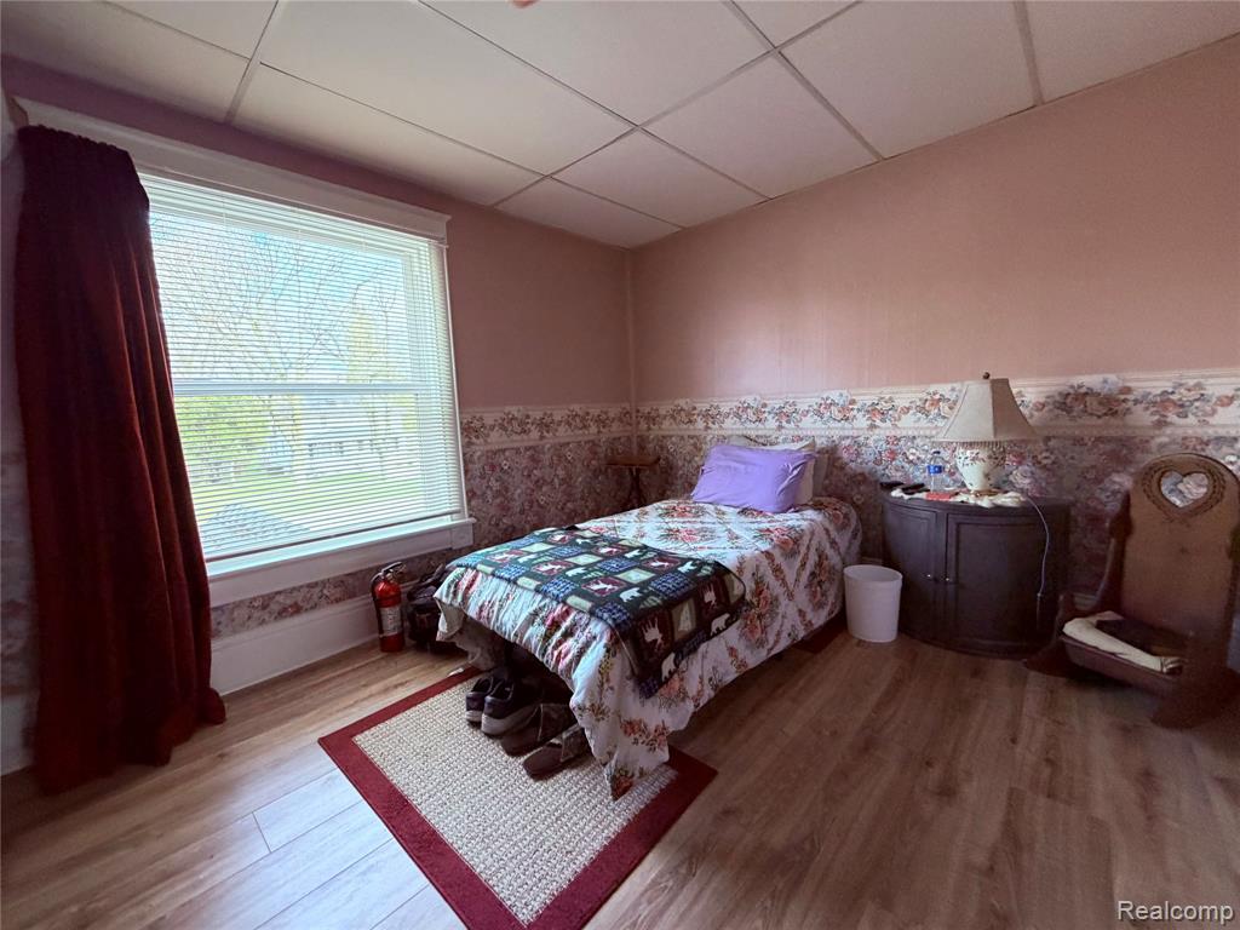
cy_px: 465
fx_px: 502
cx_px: 620
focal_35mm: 14
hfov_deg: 102.1
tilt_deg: -7.1
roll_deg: +2.5
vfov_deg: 85.7
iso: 320
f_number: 2.2
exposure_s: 1/63
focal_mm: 2.22
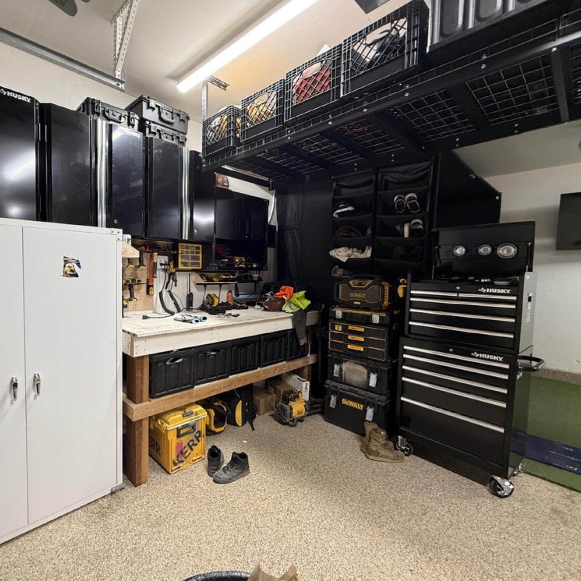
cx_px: 211
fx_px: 323
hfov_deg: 82.1
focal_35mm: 17
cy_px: 287
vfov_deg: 84.0
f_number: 2.2
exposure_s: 1/60
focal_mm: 2.22
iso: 200
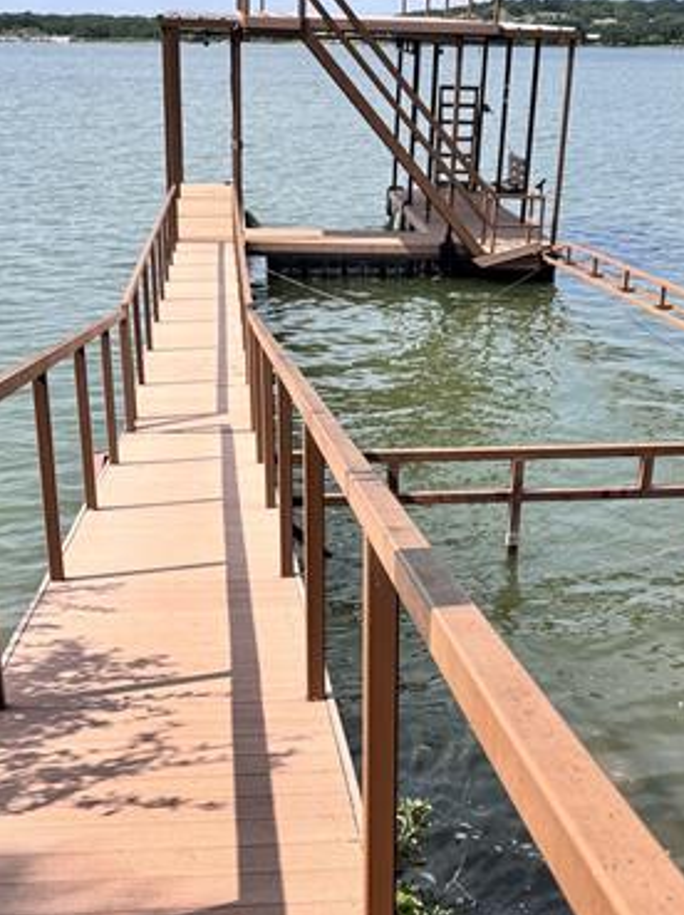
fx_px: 1320
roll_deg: +0.1
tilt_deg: -26.7
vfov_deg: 36.8
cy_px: 741
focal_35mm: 50
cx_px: 352
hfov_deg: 29.1
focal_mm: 6.76
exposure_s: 1/3802
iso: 80
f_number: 1.78
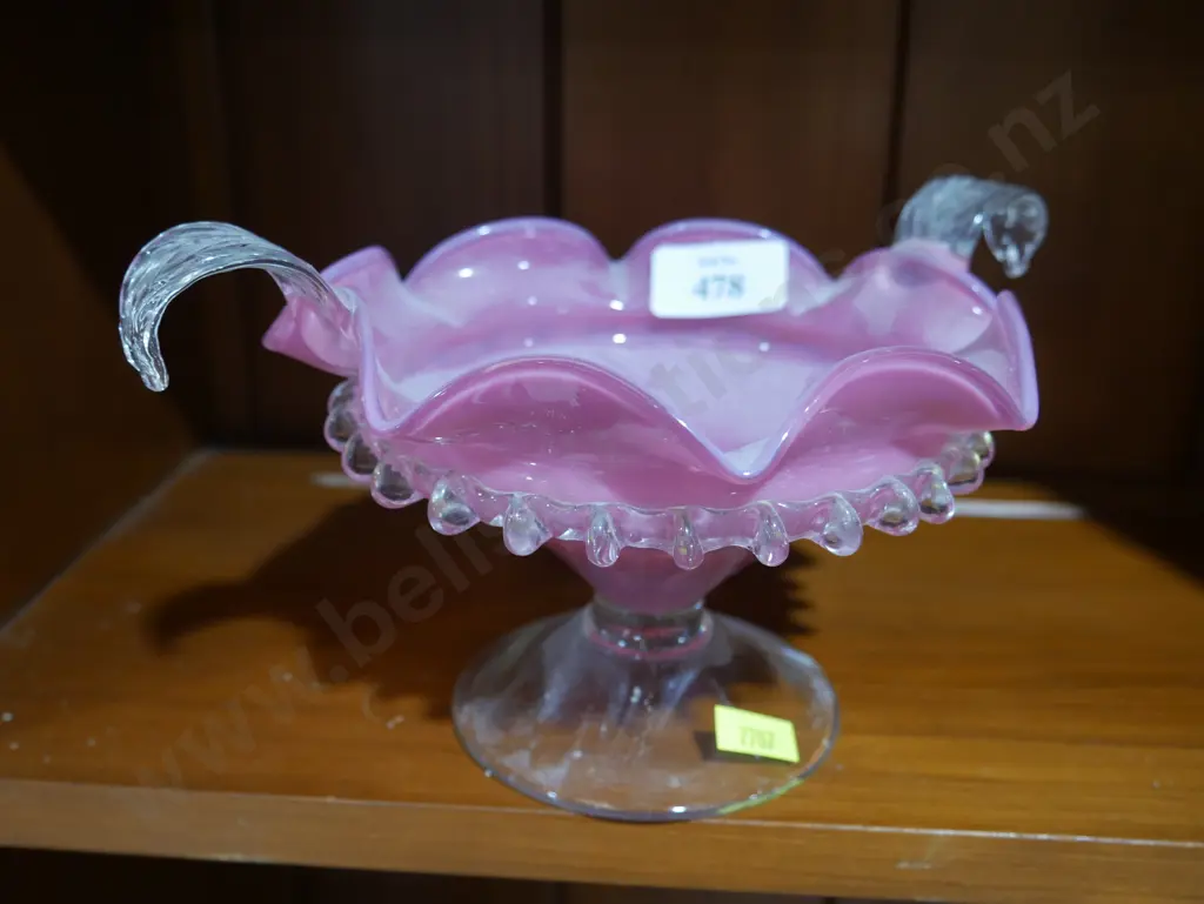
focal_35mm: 34
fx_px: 1183
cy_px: 452
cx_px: 602
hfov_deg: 53.9
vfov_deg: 41.8
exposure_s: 1/60
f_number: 4
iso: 800
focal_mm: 17
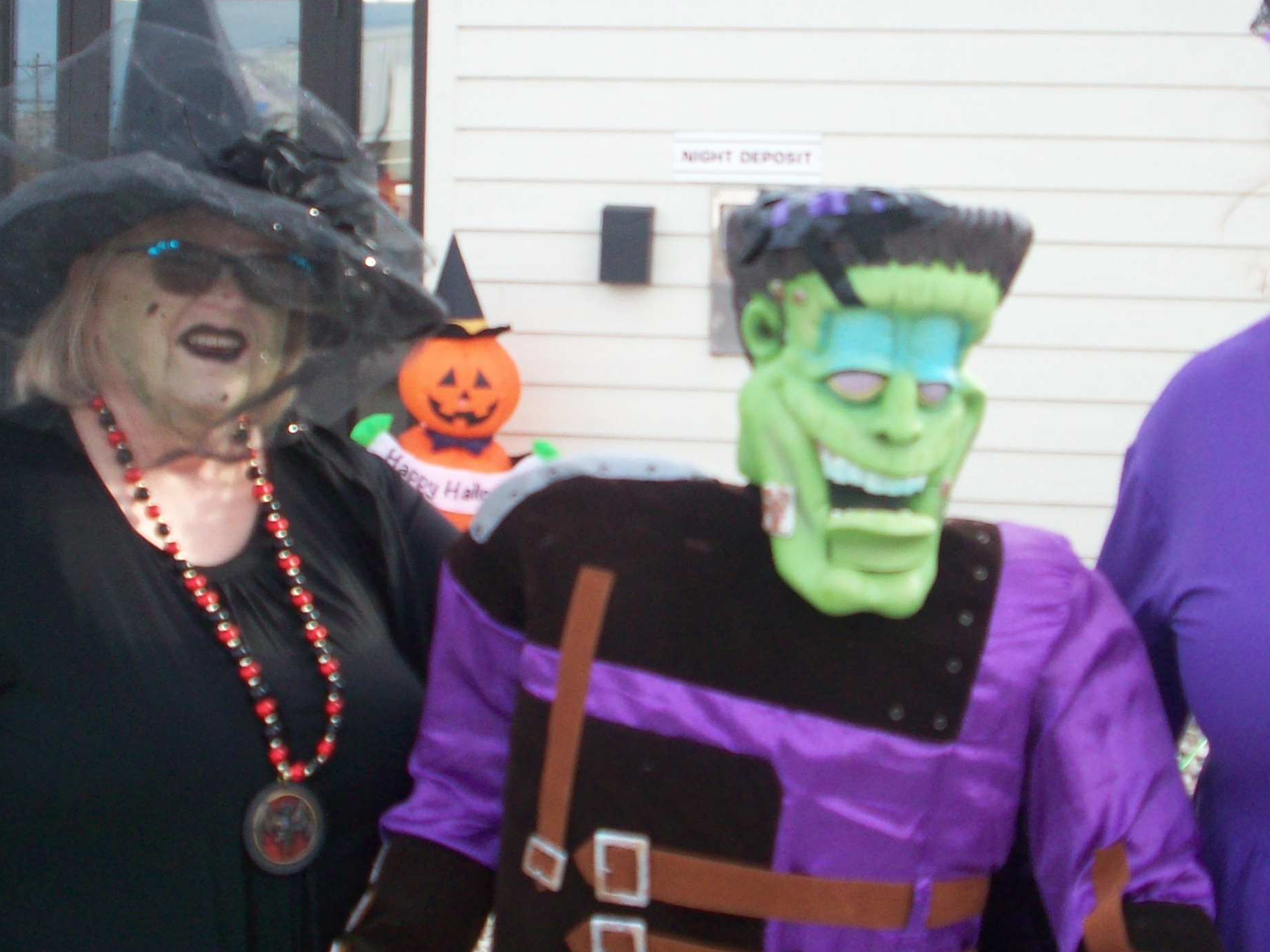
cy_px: 392
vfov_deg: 24.0
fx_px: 2238
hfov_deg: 31.7
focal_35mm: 61
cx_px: 709
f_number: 2.8
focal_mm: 6.2
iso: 80
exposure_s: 1/151
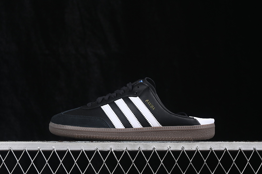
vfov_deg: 18.2
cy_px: 87
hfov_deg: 27.0
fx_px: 546
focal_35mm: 75
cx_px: 131
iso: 160
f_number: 6.3
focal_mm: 50
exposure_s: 1/60
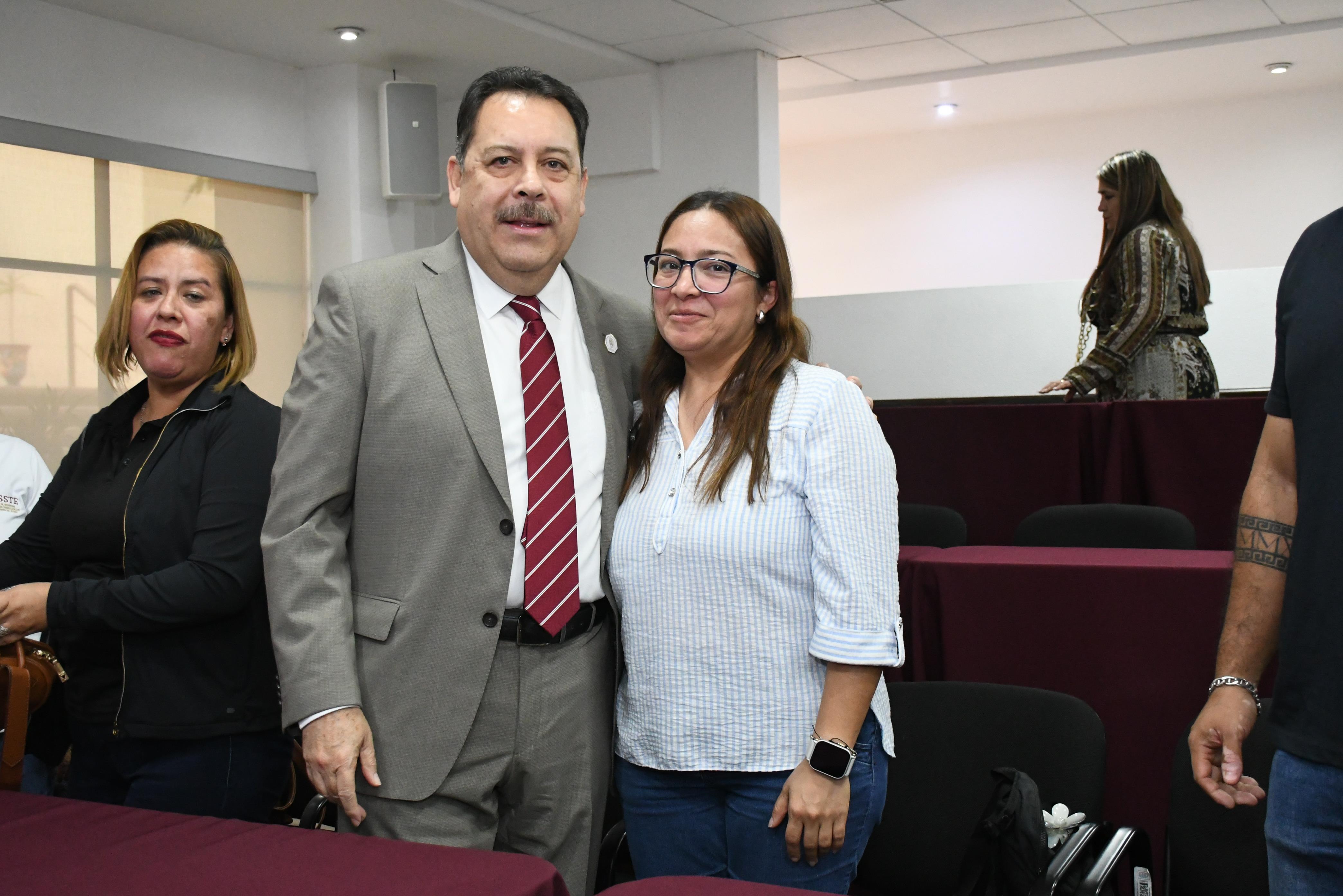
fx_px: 1679
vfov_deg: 29.9
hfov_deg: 43.6
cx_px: 672
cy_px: 448
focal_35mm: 45
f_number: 5.6
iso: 5000
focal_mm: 30
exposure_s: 1/100
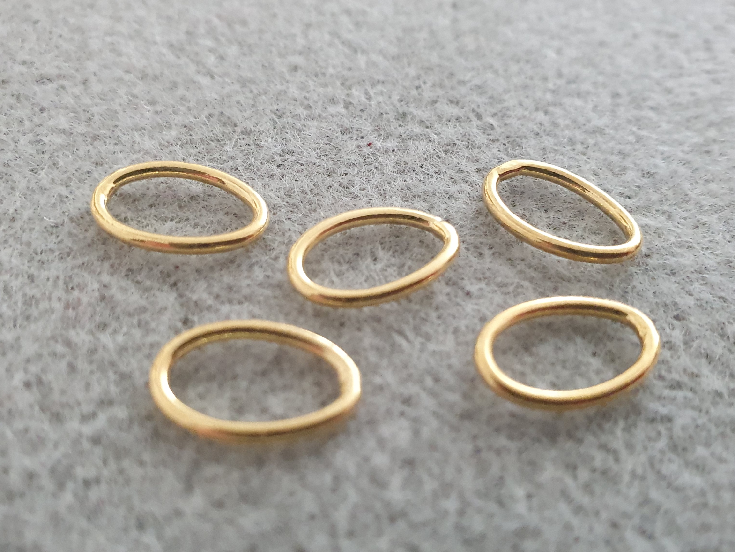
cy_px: 276
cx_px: 368
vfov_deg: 53.1
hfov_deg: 67.3
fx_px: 552
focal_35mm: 26
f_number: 2.4
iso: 640
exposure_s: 1/50
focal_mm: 4.32
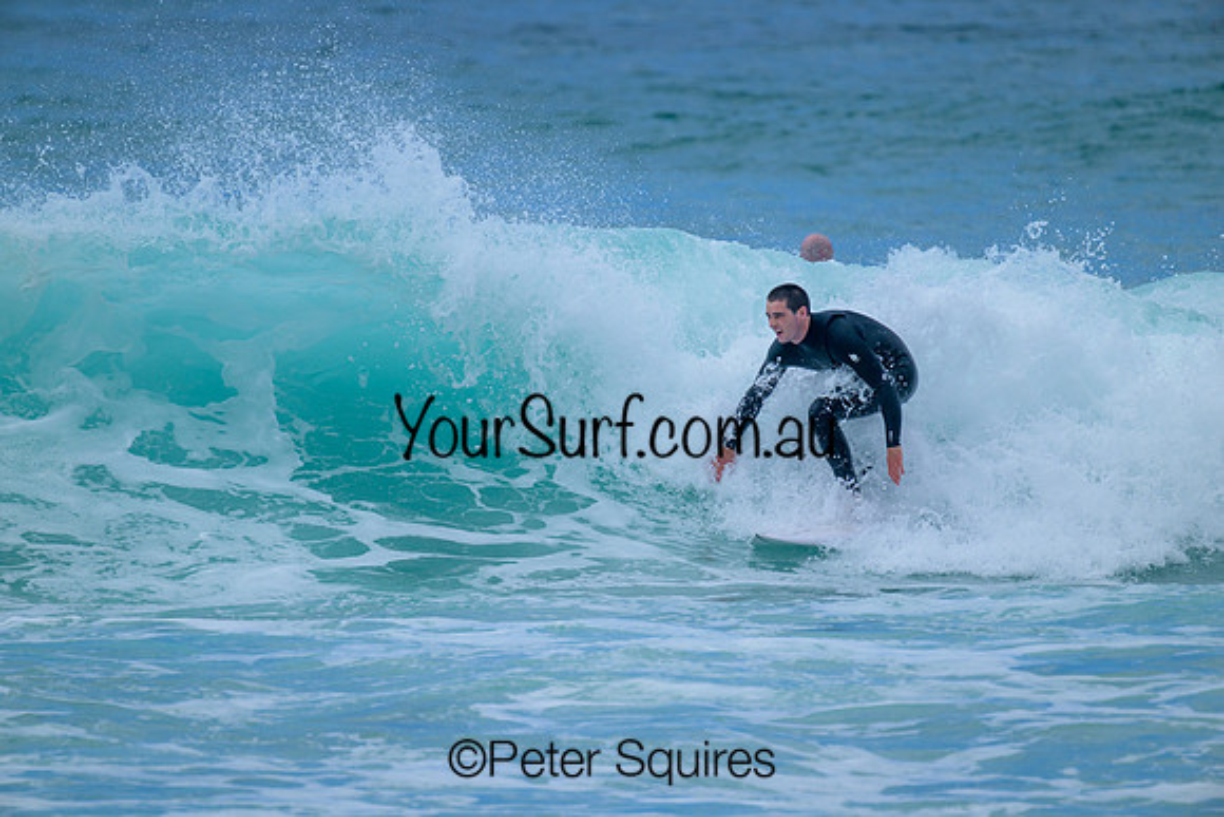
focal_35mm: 560
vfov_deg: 2.5
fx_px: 19044
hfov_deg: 3.7
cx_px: 612
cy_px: 408
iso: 280
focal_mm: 560
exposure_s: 1/2000
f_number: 8
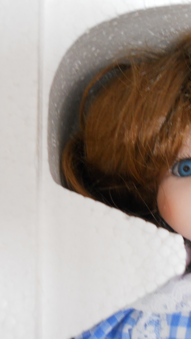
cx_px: 161
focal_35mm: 47
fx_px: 423
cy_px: 170
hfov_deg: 24.9
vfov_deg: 43.7
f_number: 3.5
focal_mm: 5.8
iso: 320
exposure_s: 1/30
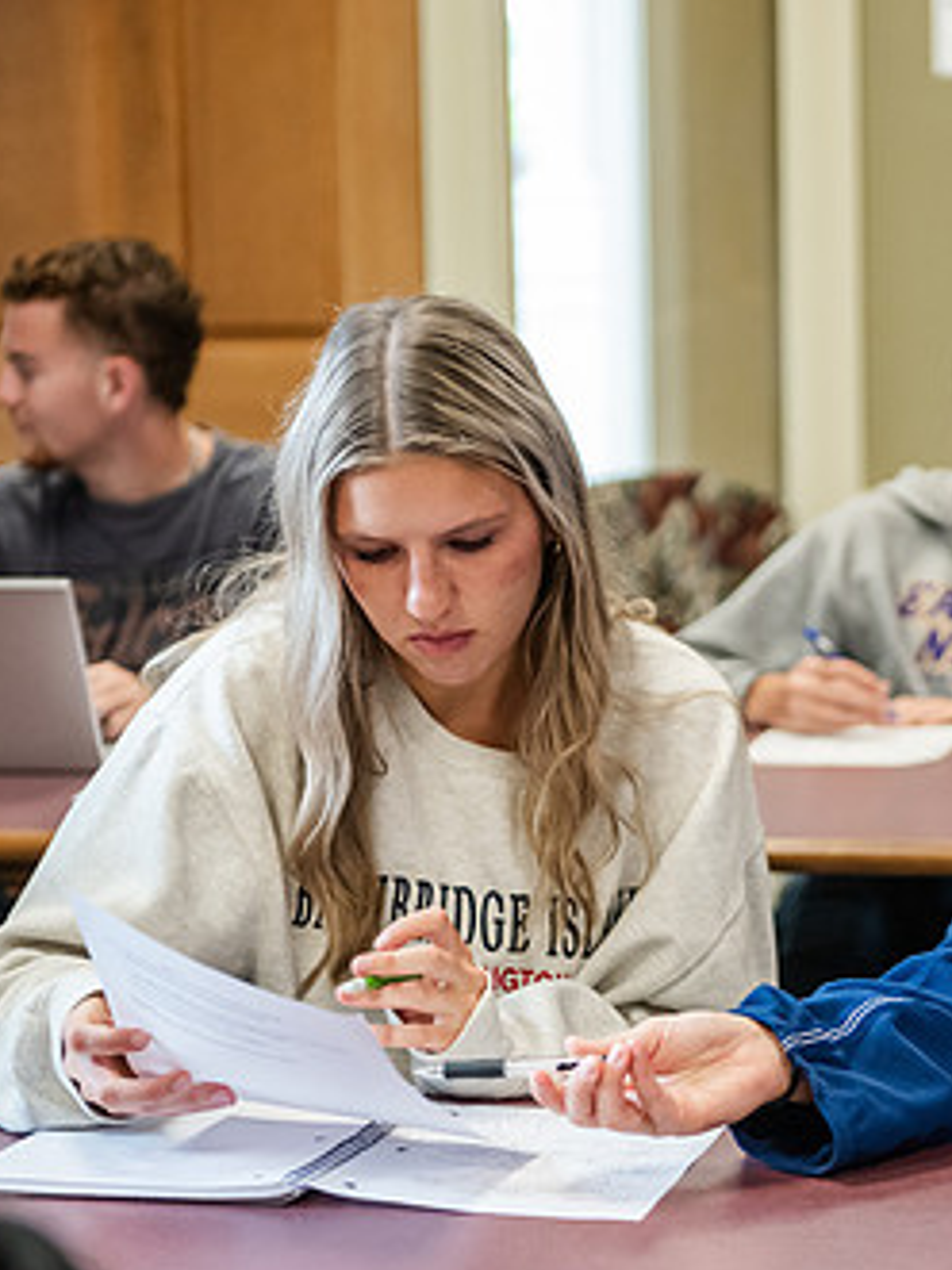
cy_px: 708
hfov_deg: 12.5
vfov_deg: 16.7
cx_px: 810
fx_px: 4330
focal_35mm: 118
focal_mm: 70
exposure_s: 1/200
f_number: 2.8
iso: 2000
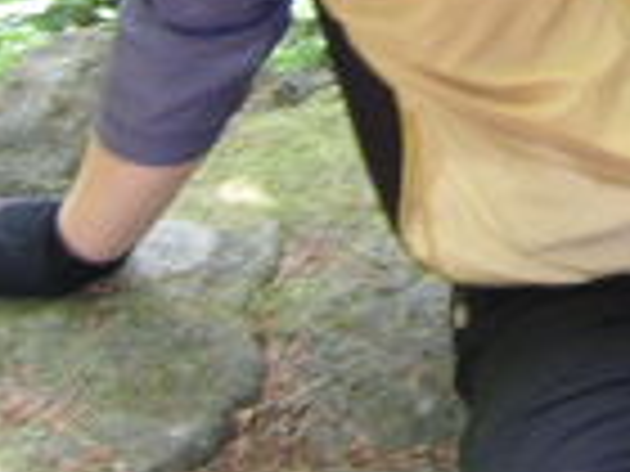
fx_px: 2912
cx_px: 711
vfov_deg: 9.2
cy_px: -31
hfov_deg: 12.1
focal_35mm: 160
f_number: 2.8
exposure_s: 1/30
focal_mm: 5.95
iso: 142
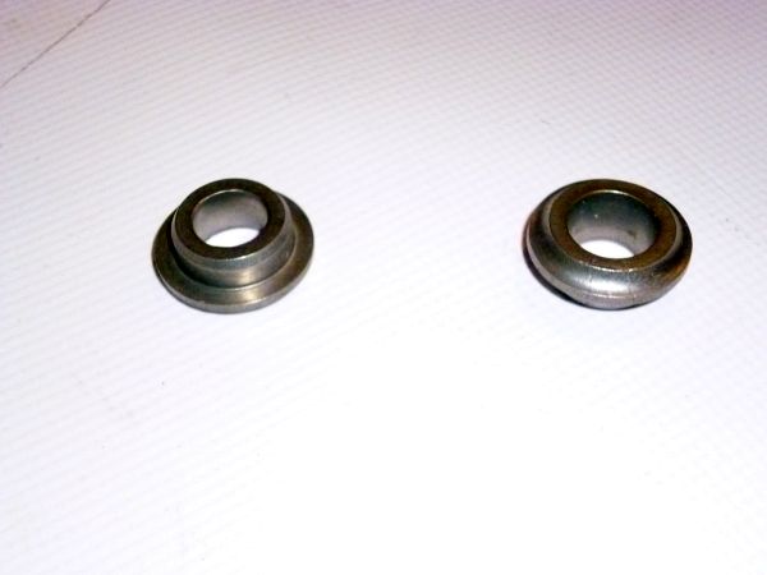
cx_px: 384
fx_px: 1241
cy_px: 288
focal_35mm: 56
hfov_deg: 34.3
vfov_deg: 26.1
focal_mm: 10
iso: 1600
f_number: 4.4
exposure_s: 1/60
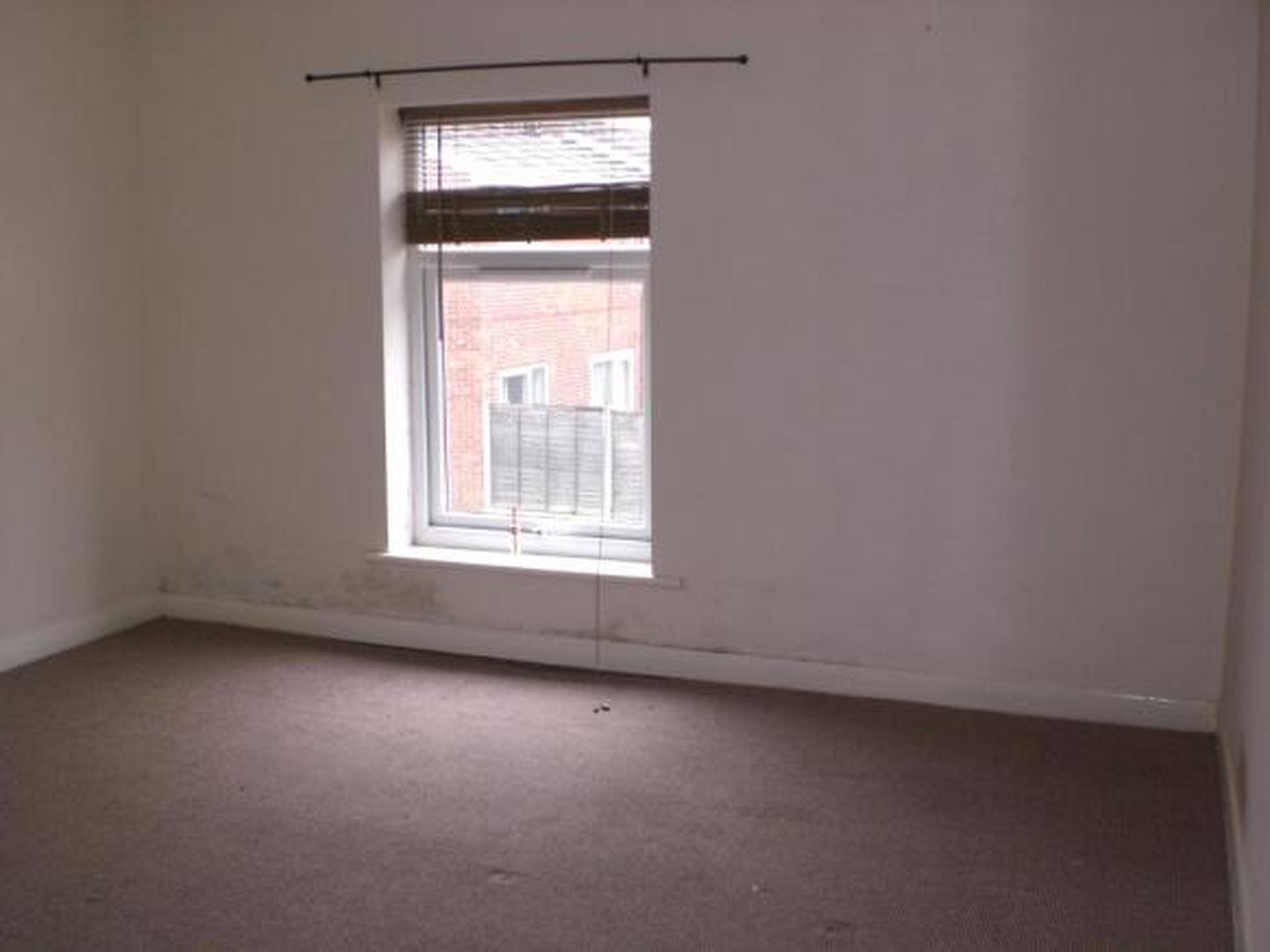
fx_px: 1394
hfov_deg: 49.0
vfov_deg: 37.7
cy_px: 476
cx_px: 635
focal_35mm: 38
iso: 200
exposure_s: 1/100
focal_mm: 6.3
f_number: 3.1
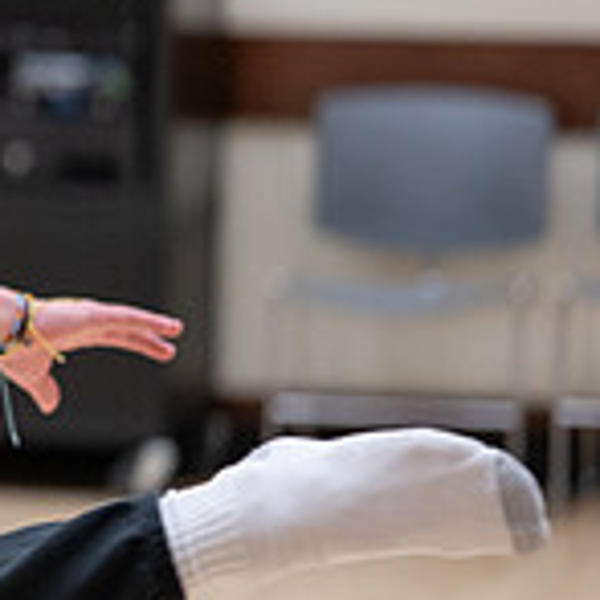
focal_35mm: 332
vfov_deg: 5.3
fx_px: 6511
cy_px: 219
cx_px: -654
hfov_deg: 5.2
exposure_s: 1/640
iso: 1600
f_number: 1.8
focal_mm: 85
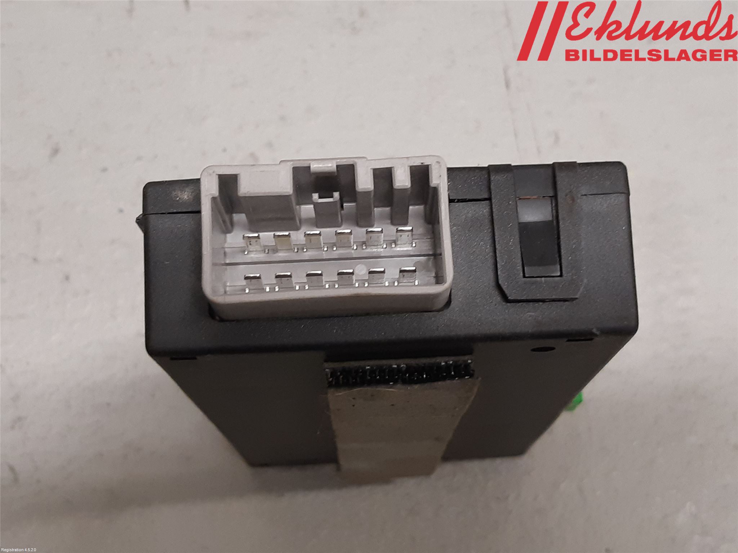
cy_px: 276
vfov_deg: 53.1
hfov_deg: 67.3
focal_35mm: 26
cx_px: 369
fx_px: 554
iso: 160
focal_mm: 3.93
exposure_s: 1/50
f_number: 1.7
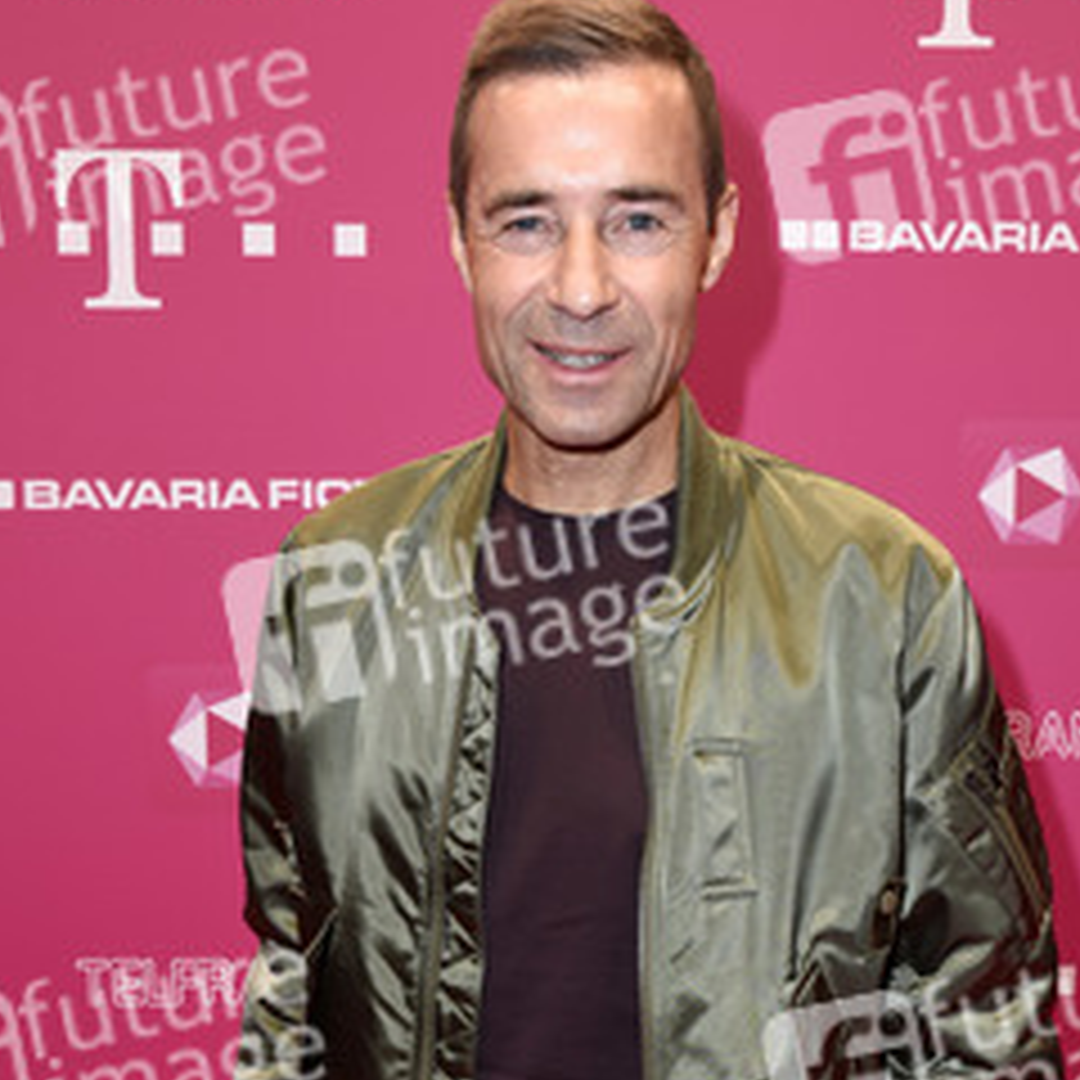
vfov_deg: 32.6
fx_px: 1800
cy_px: 832
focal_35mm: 51
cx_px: 585
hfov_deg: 33.4
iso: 500
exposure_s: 1/160
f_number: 6.3
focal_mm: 24
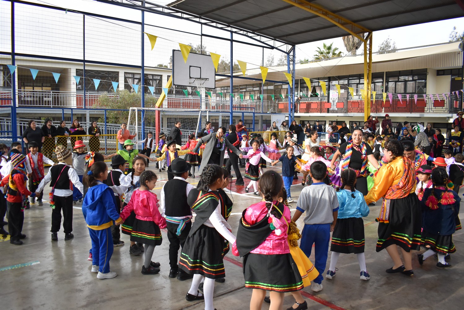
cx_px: 232
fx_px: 348
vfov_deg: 47.9
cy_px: 155
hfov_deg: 67.4
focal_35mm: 27
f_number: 3.5
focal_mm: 18
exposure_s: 1/1000
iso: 800
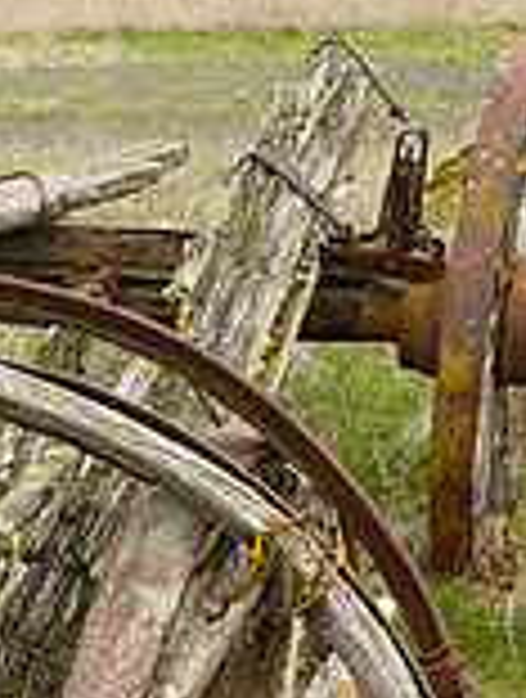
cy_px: 829
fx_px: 1796
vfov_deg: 20.6
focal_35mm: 89
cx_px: -142
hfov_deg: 15.9
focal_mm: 32
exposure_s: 1/30
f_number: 8
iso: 400
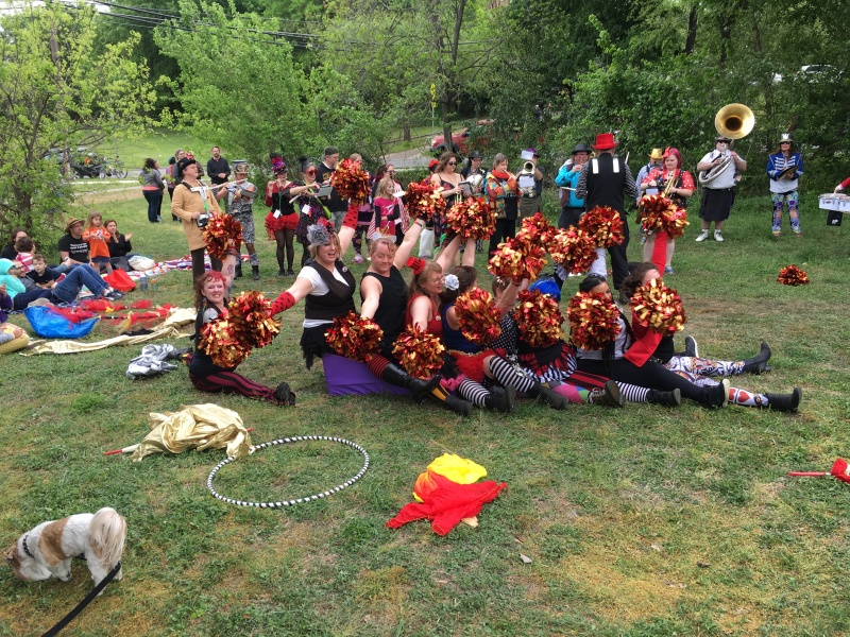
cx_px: 425
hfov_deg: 61.7
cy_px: 318
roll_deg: +1.7
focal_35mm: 29
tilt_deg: -15.6
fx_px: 712
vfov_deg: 48.2
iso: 25
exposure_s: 1/158
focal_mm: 4.15
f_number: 2.2
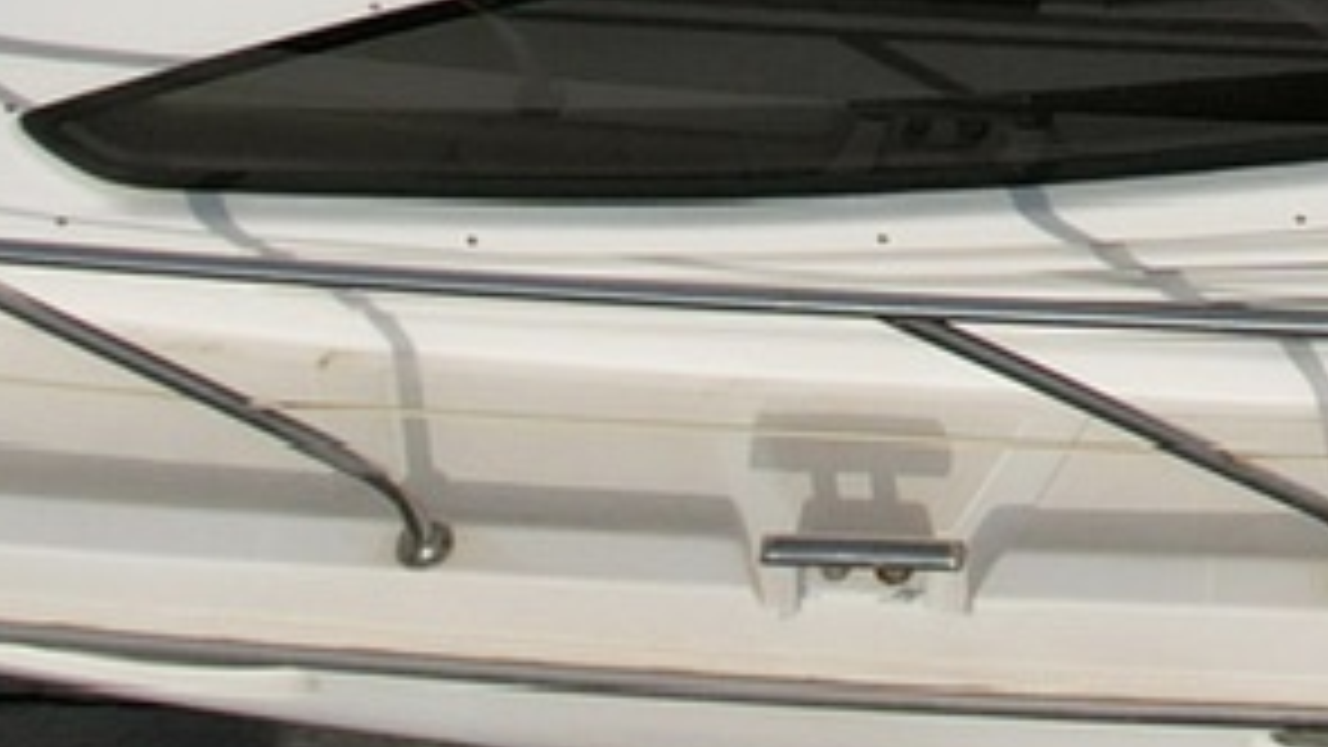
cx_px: 1882
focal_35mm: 180
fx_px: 6339
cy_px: -1418
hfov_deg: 11.5
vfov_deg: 6.3
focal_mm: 8.38
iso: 110
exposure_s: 1/125
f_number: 2.8
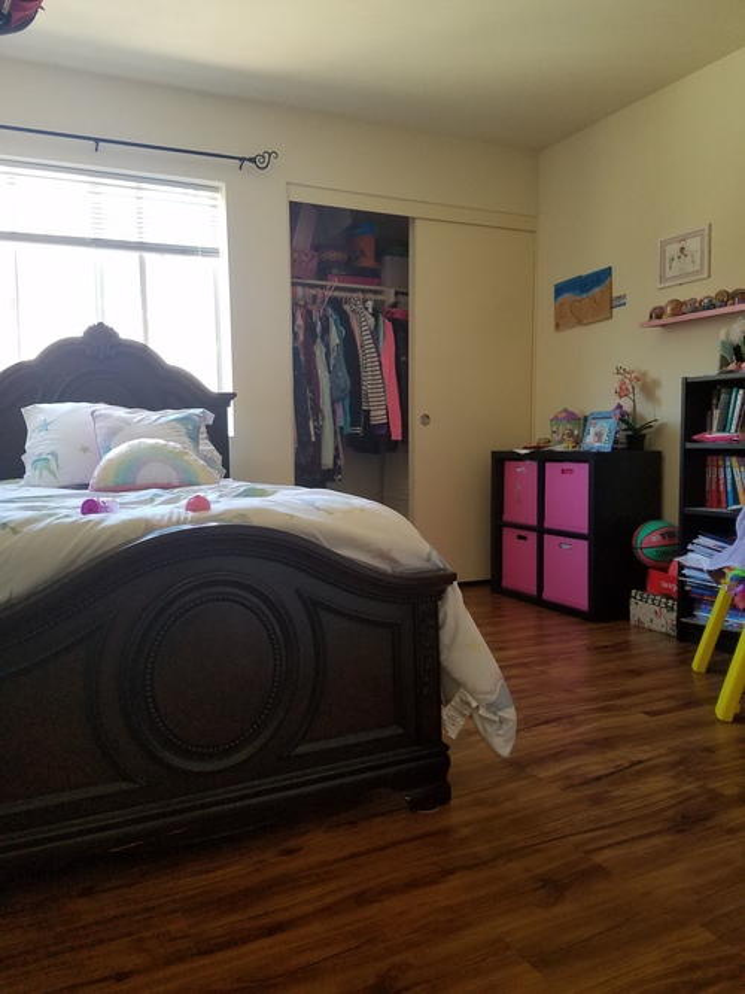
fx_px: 746
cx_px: 372
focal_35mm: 26
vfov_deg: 67.3
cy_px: 497
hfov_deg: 53.0
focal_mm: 4.2
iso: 200
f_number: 1.7
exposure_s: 1/60
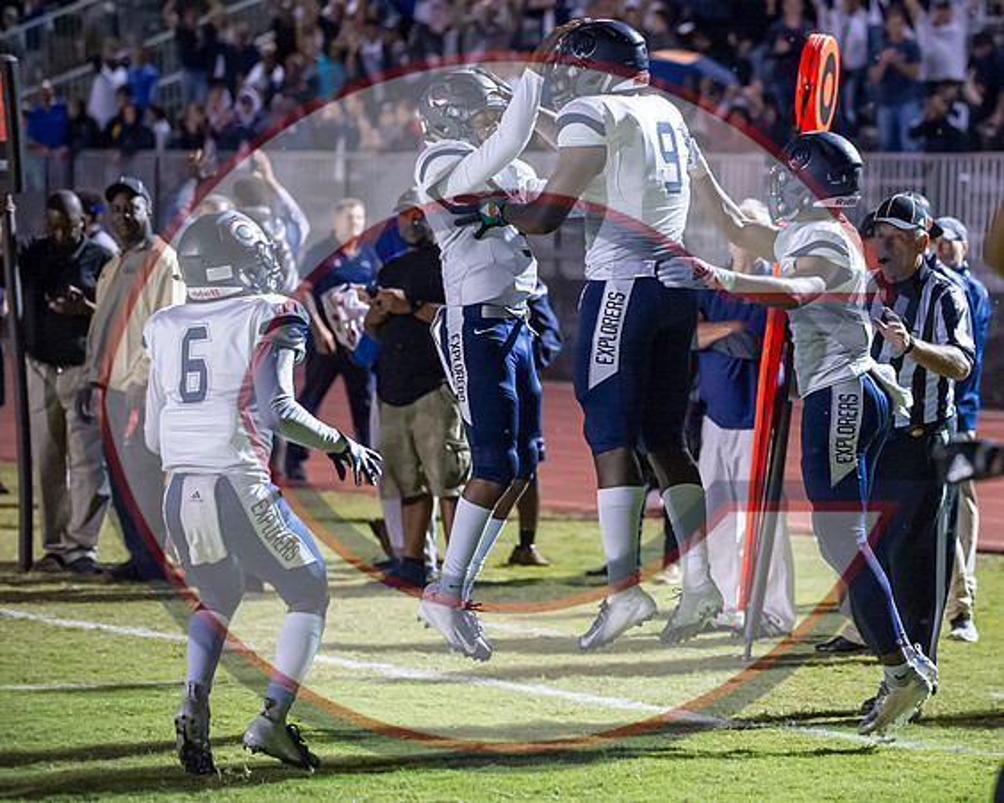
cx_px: 780
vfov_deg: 9.1
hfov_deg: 11.4
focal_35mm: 169
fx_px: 5019
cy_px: 420
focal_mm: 116
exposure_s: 1/800
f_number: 2.8
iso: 5000
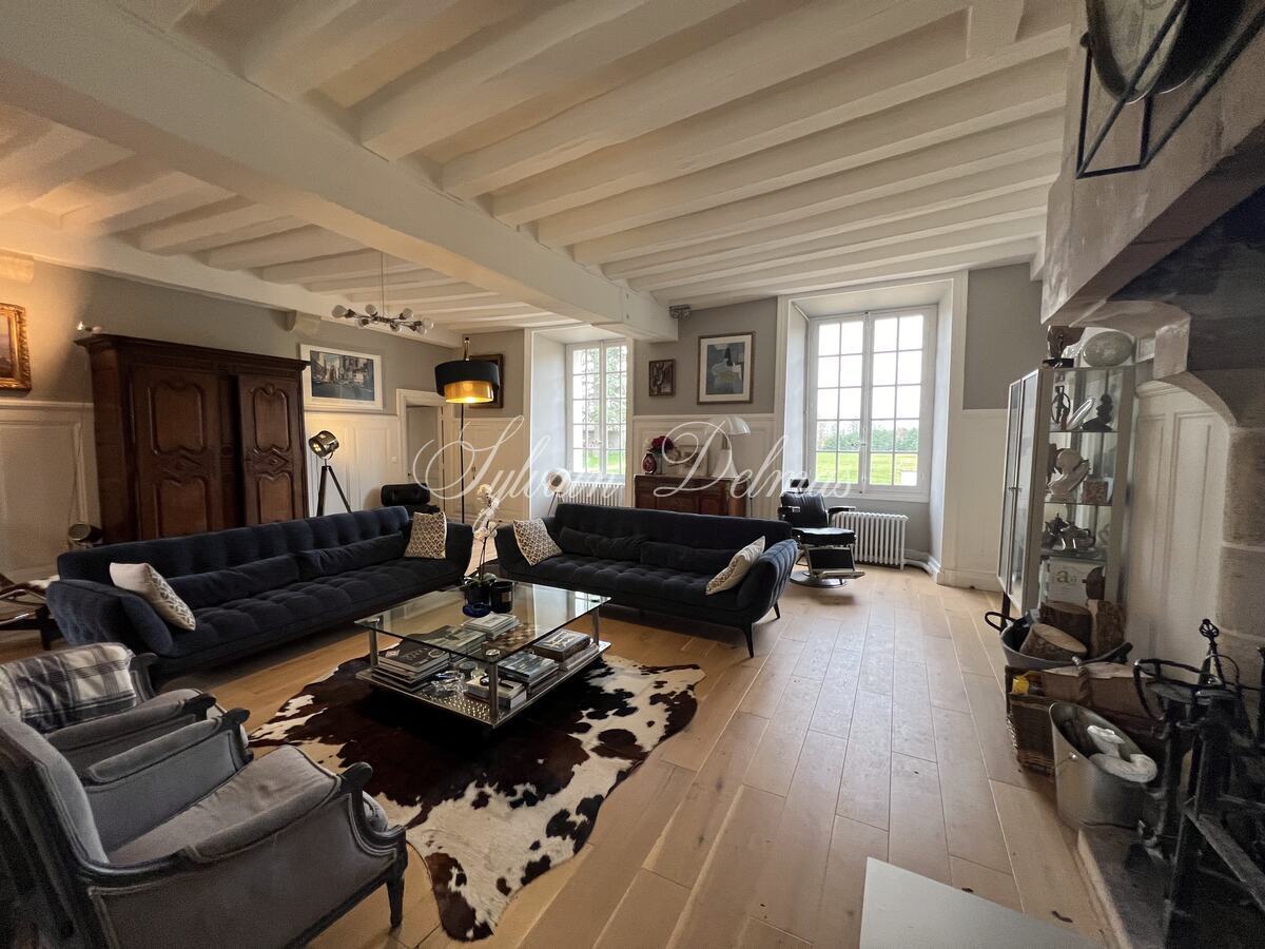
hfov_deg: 106.2
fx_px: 475
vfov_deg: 89.9
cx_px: 632
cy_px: 474
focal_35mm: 13
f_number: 1.8
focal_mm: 1.57
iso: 250
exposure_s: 1/91
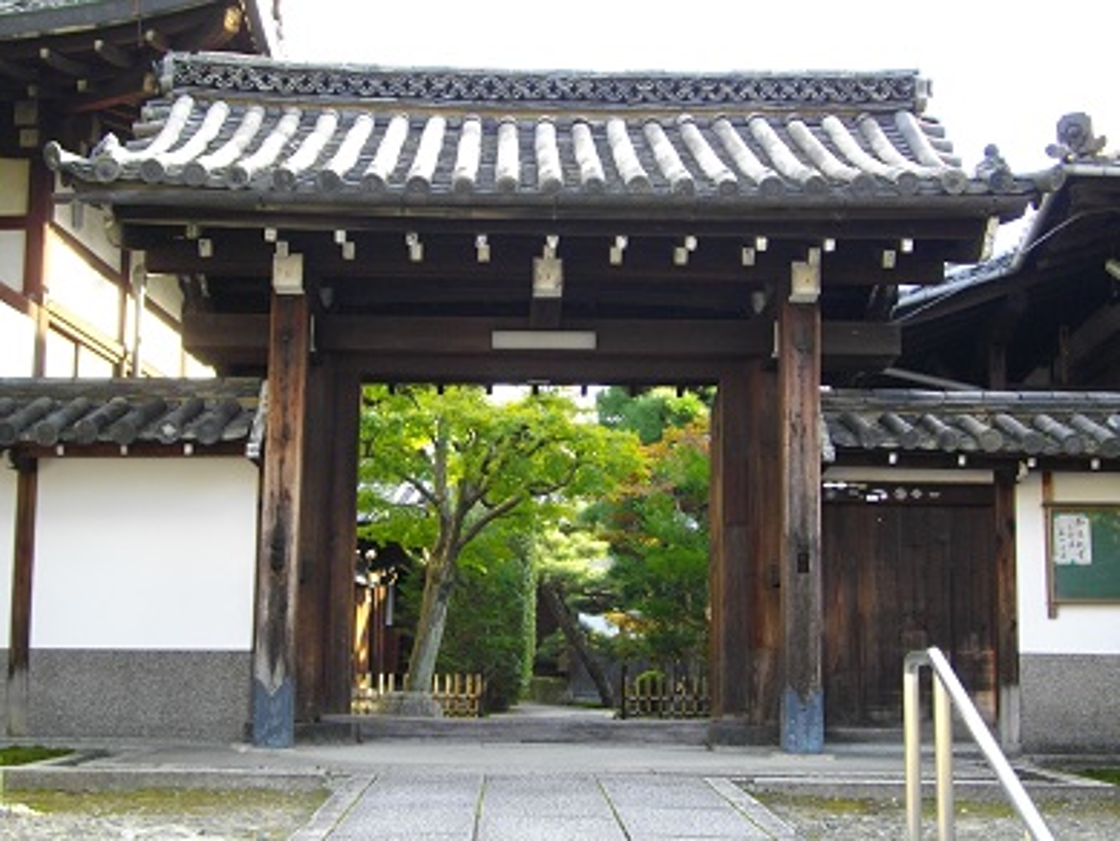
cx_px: 560
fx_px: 1618
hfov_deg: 38.2
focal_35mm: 50
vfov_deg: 29.1
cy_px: 420
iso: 200
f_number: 3.6
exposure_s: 1/80
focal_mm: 8.8
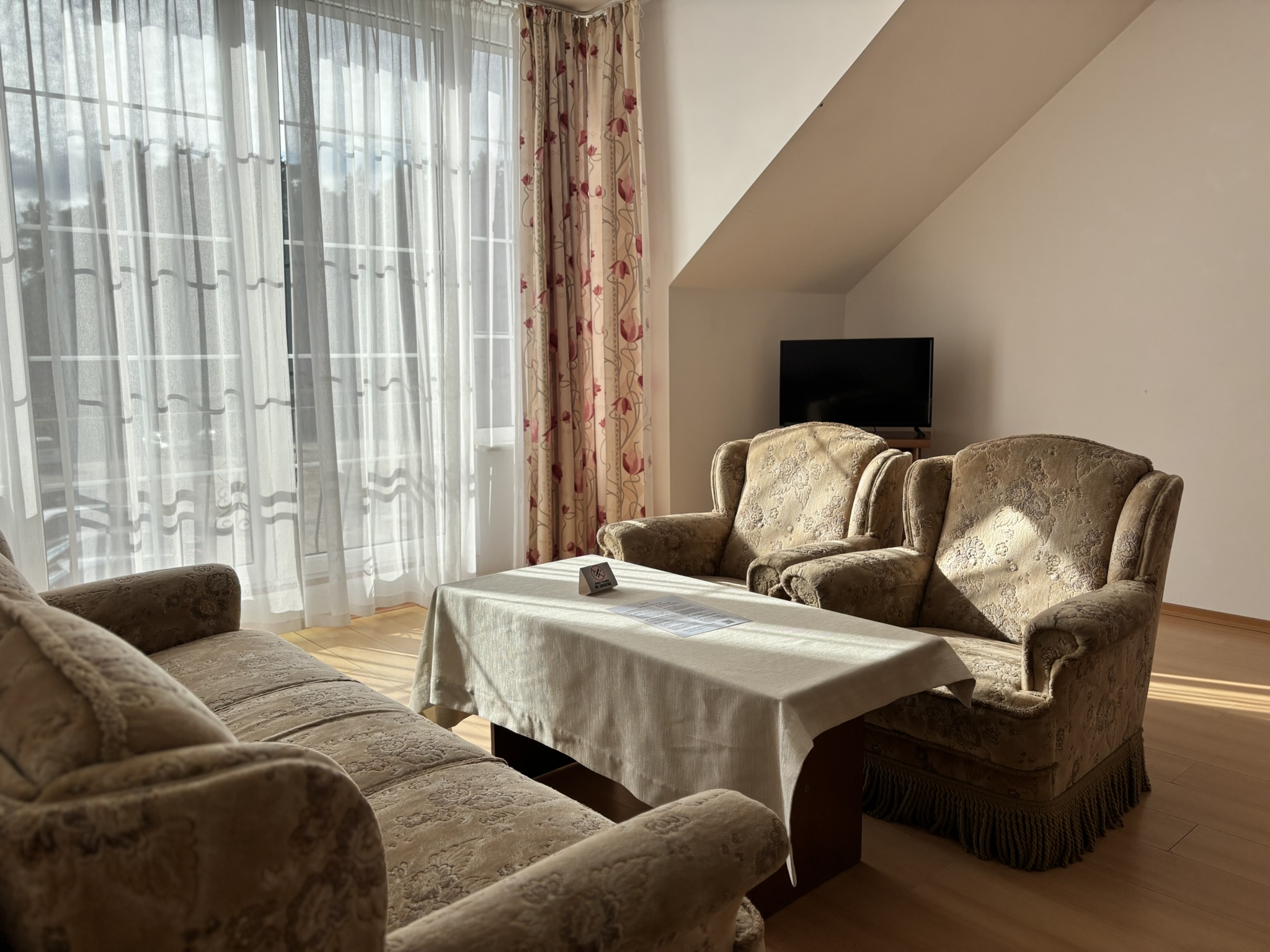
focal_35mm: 26
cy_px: 476
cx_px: 635
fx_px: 954
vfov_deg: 53.1
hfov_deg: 67.3
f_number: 1.6
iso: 50
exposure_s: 1/1543
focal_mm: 5.96
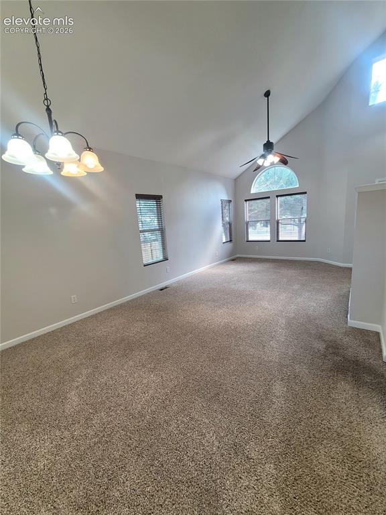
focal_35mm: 13
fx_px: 193
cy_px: 258
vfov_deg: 106.2
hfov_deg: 89.9
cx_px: 193
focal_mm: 2.2
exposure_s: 1/60.2
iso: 160
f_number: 2.2
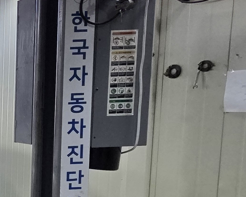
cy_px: 145
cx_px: -216
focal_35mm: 49
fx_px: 357
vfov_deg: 30.4
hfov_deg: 21.1
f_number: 2.2
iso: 50
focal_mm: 2.2
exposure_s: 1/204
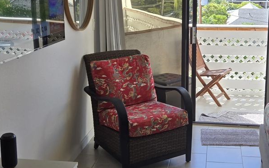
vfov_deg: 23.0
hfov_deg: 36.1
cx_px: 169
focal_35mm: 56
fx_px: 410
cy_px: 53
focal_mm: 5.4
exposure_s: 1/293
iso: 25
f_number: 1.8
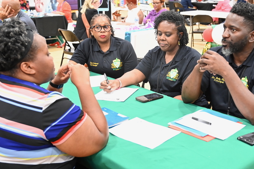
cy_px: 83
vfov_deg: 27.5
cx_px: 152
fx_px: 345
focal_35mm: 49
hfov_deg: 40.2
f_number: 4
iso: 3200
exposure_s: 1/80
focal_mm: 34
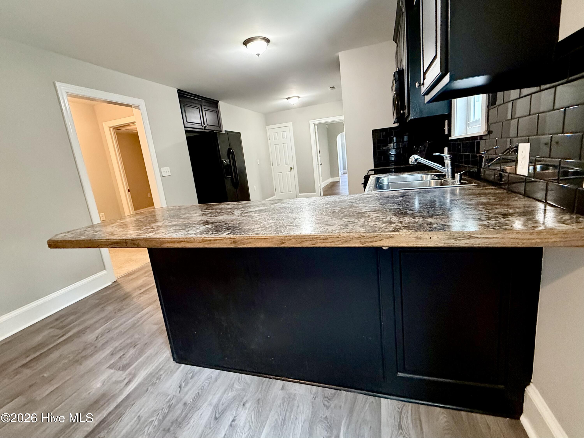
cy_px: 219
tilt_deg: -11.8
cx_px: 292
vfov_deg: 85.7
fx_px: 236
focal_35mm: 14
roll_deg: -0.6
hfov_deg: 102.1
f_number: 2.2
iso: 800
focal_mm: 2.22
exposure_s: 1/60
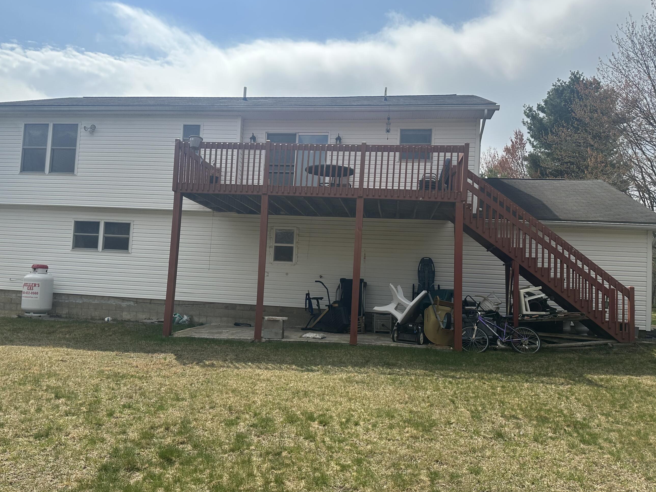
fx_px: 531
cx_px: 301
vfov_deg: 49.7
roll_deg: -3.3
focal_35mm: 28
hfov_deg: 63.3
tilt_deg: +4.1
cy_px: 255
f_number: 1.78
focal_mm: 6.86
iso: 80
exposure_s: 1/7042
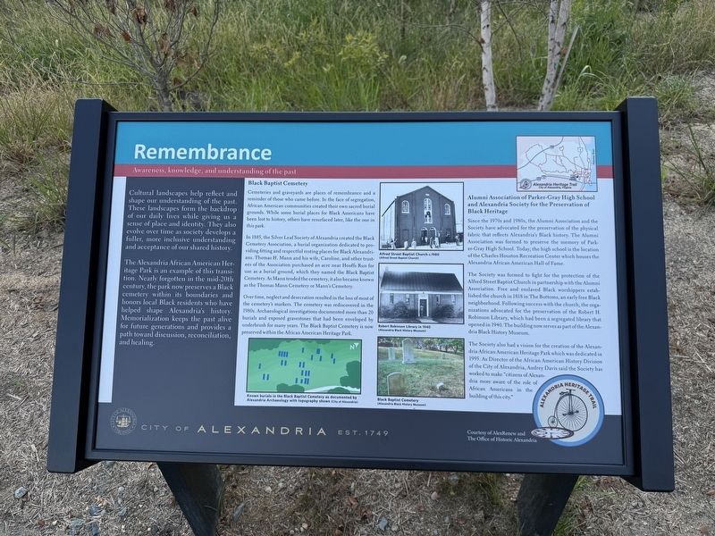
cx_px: 358
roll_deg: +1.2
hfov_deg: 71.6
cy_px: 268
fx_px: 496
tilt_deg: -38.5
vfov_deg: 56.8
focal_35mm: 24
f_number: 1.78
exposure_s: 1/708
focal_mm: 6.76
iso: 80
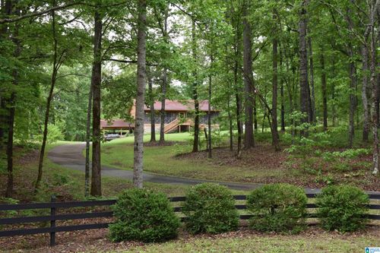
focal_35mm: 57
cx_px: 190
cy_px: 126
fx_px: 601
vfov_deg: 23.8
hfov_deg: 35.1
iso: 800
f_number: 6.3
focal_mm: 38
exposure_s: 1/160
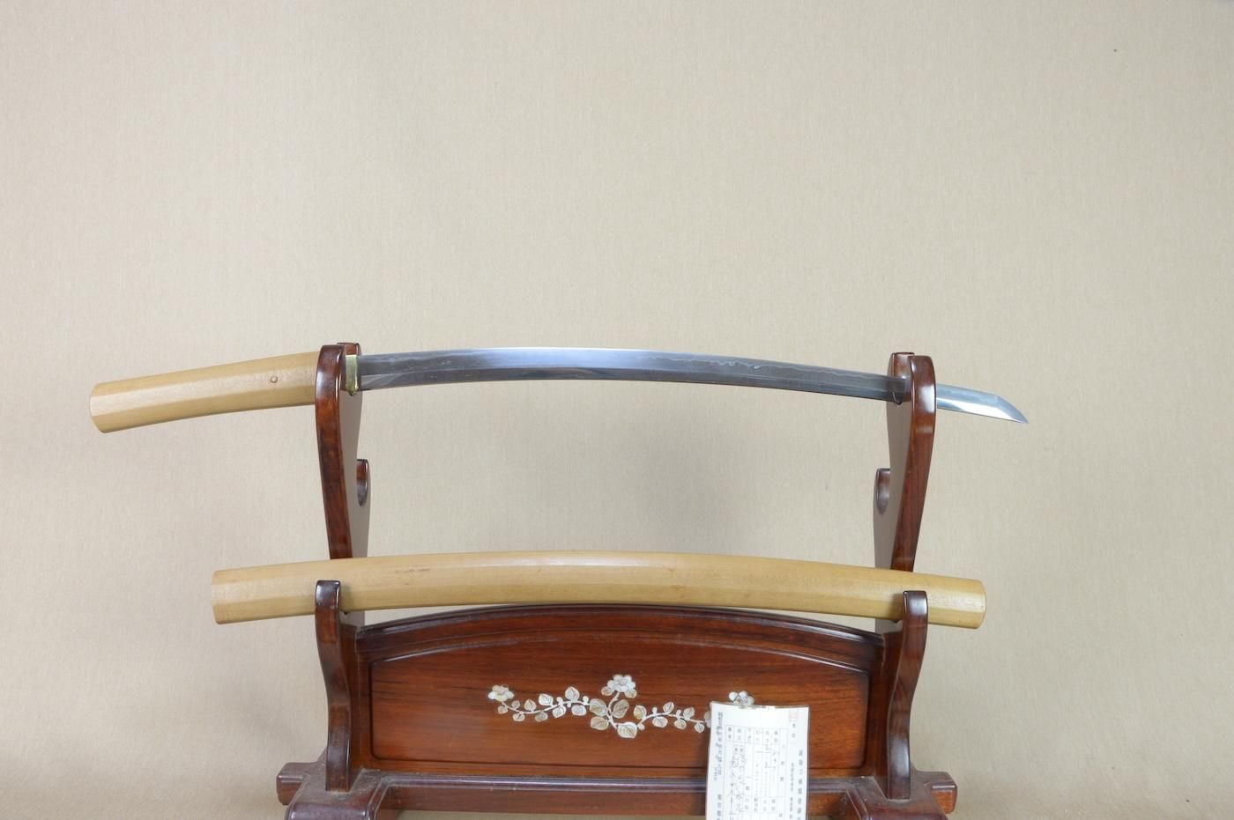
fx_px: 1027
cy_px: 410
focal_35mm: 30
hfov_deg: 62.0
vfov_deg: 43.5
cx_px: 617
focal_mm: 20
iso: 400
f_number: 11
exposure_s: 1/2
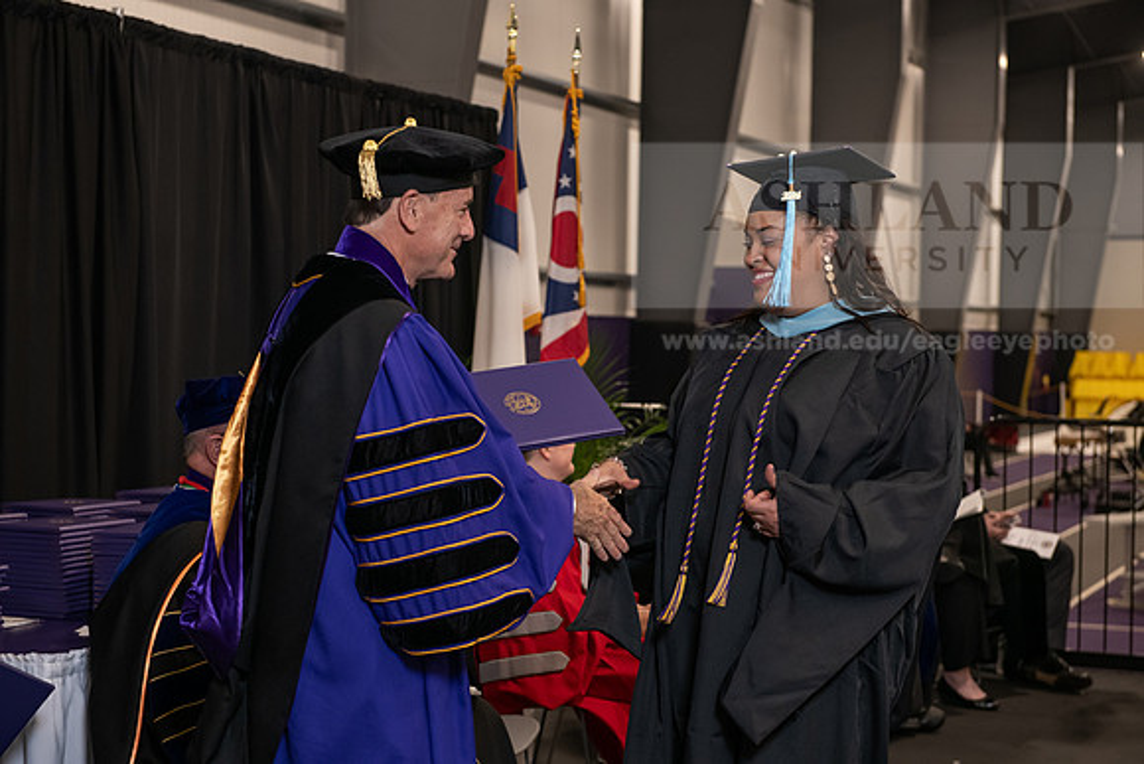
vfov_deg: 19.5
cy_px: 382
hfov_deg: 28.8
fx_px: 2225
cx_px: 572
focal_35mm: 70
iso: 2000
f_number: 5
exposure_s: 1/125
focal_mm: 70
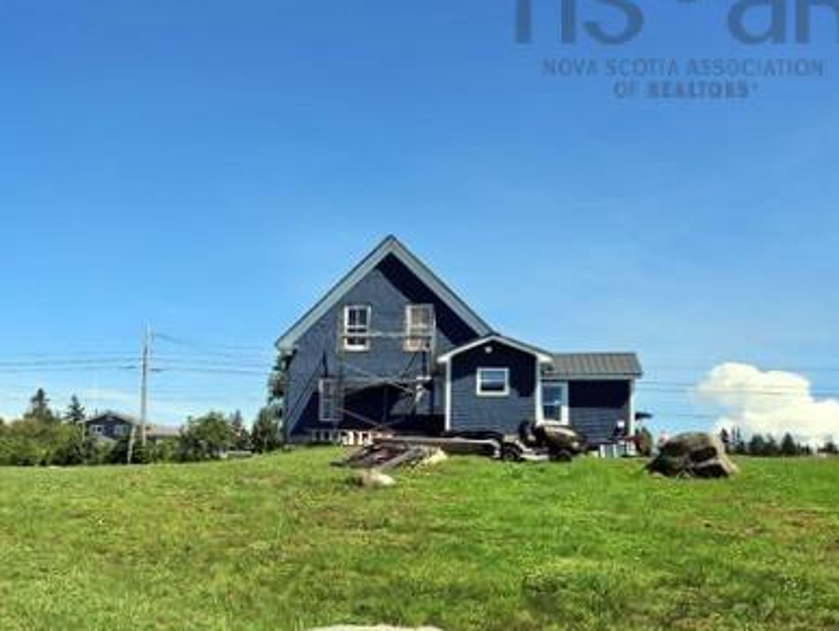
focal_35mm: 38
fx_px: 922
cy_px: 405
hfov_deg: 46.8
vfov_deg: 37.5
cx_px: 191
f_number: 1.8
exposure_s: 1/2544
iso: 25
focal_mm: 5.4
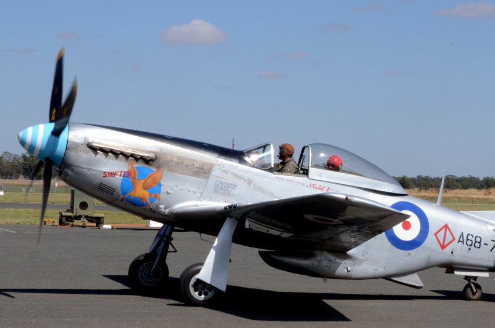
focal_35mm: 118
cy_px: 211
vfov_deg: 11.6
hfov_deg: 17.3
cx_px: 317
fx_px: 1619
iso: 800
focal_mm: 56
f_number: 29
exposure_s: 1/250
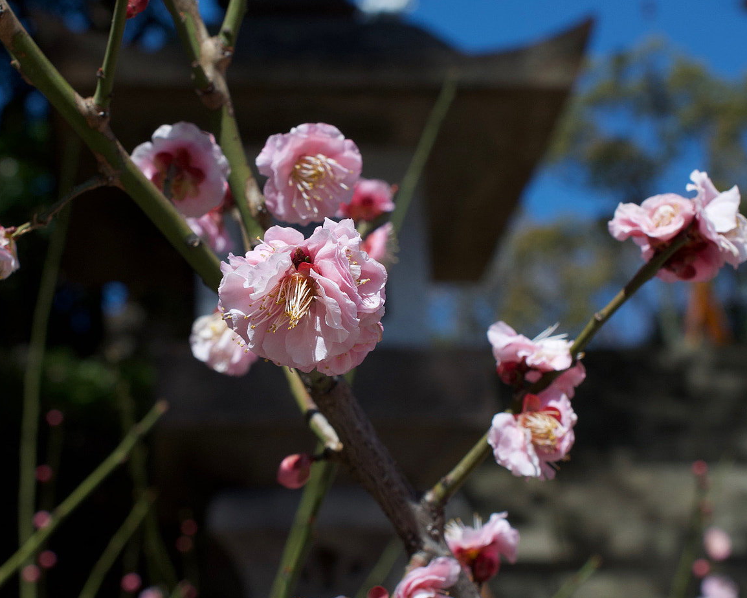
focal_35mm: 78
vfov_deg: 19.7
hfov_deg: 24.4
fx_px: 1724
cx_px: 311
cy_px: 318
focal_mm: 40
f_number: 11
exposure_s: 1/400
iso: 250
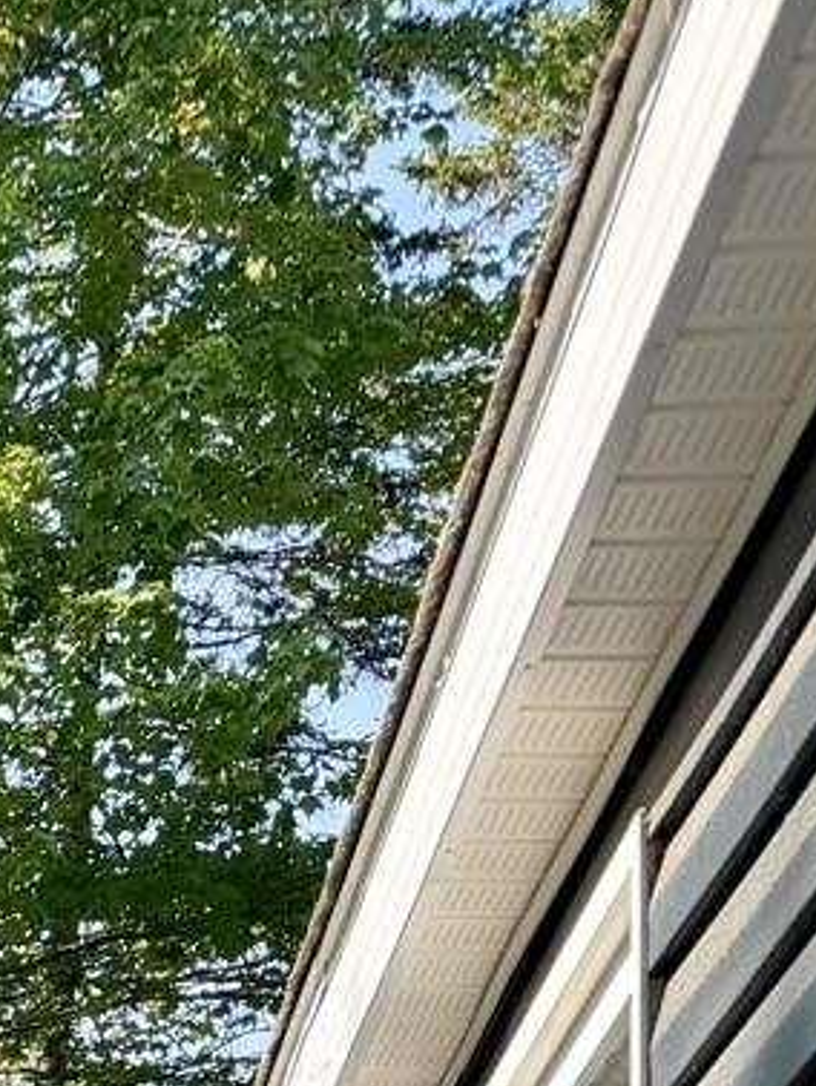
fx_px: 4081
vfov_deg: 12.9
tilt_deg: -2.2
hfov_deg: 10.5
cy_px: 2281
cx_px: -805
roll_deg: +0.2
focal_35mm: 130
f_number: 1.78
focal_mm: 6.76
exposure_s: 1/1075
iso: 100
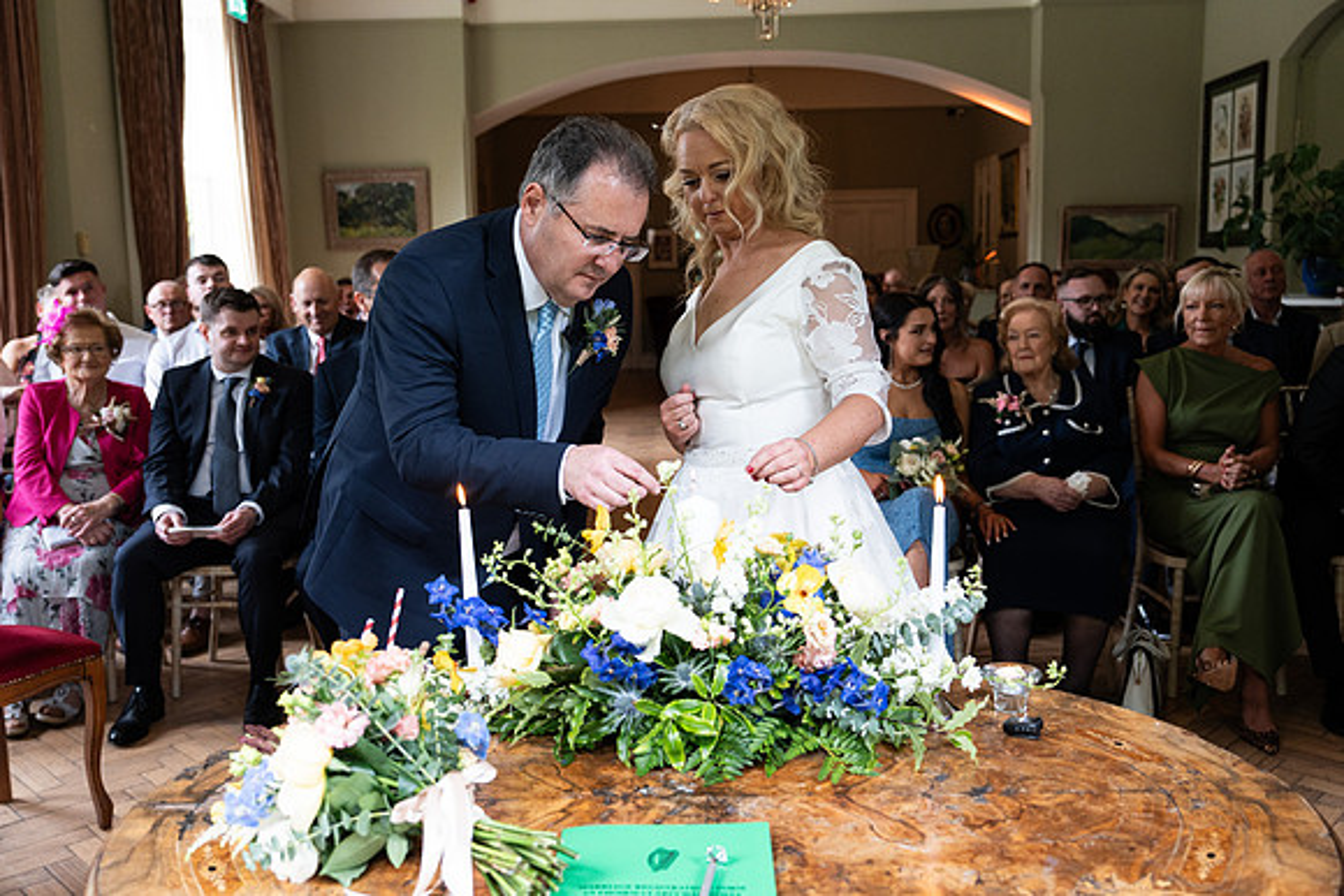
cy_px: 448
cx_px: 672
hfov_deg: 57.2
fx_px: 1232
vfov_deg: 40.0
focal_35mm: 33
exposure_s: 1/200
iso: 1600
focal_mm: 33
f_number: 3.5
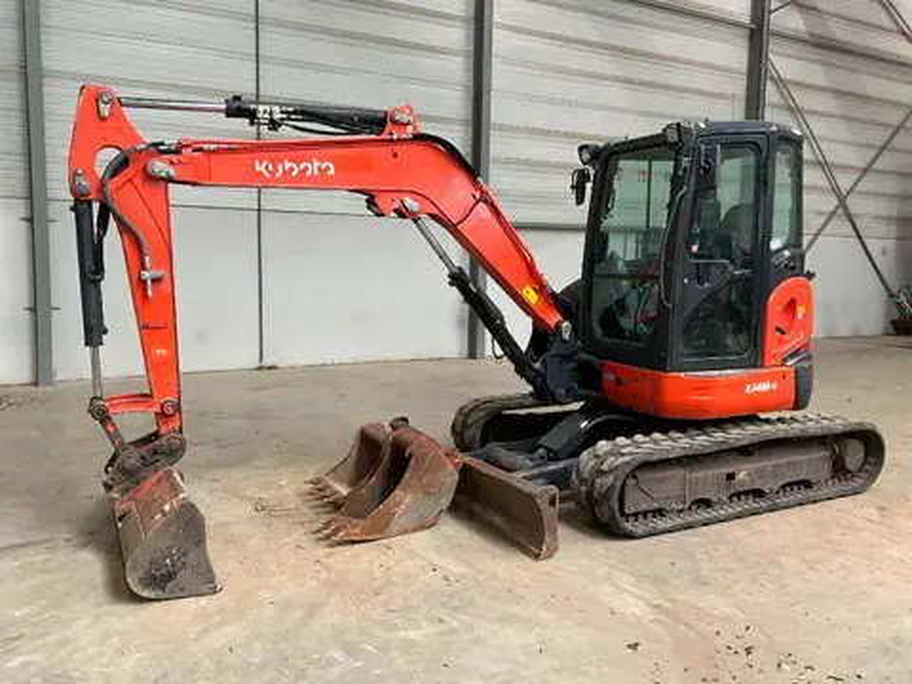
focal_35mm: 29
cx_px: 456
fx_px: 764
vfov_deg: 48.2
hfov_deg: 61.7
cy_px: 342
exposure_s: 1/63
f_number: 1.8
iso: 64
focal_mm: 3
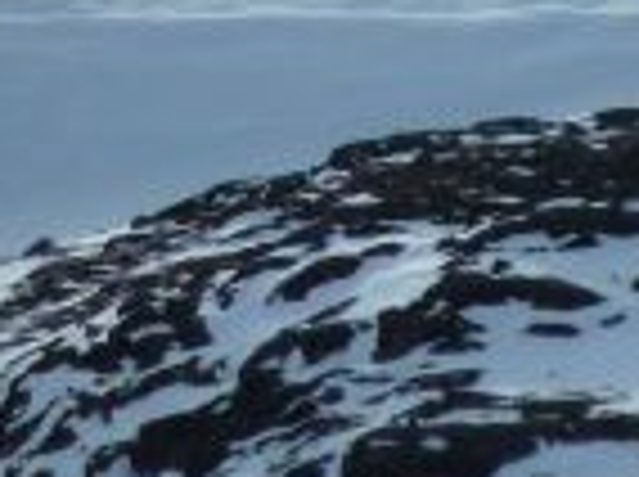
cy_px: -450
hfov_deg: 1.2
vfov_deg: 0.9
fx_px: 31255
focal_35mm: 1696
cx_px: 320
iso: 125
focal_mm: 49.2
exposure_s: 1/800
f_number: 5.6
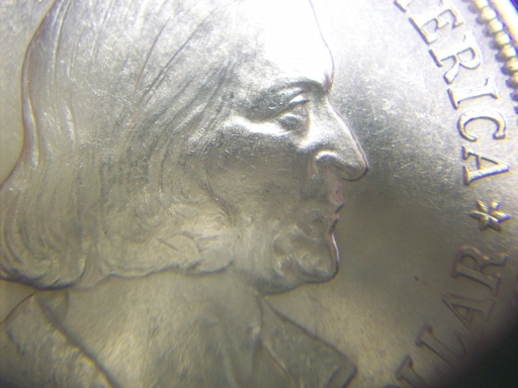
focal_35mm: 37
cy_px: 194
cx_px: 259
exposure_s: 1/15.2
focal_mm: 6.2
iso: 80
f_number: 2.8
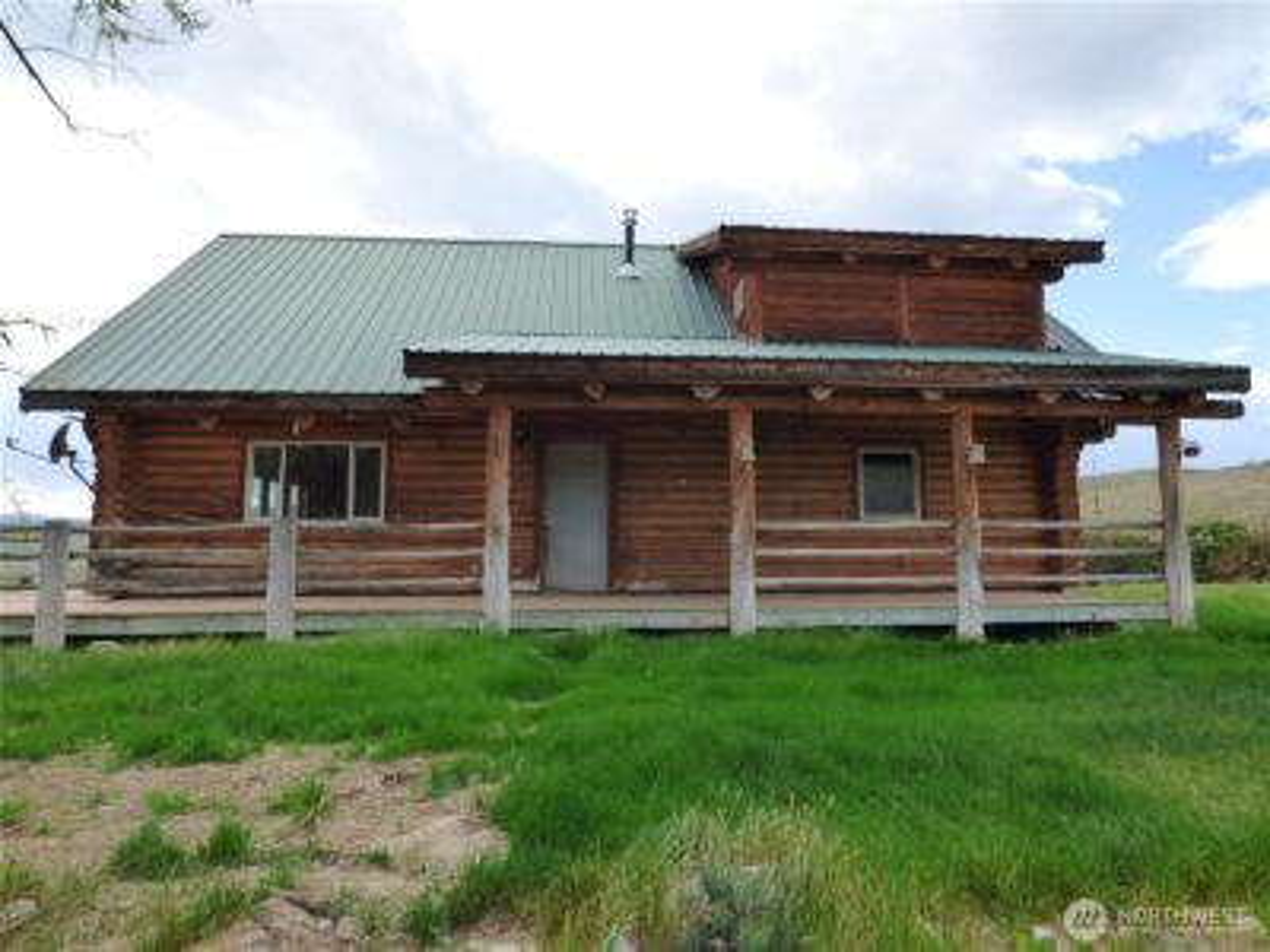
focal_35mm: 20
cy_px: 476
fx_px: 734
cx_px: 635
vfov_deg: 66.0
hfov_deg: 81.7
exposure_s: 1/640
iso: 200
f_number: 3.5
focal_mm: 3.58
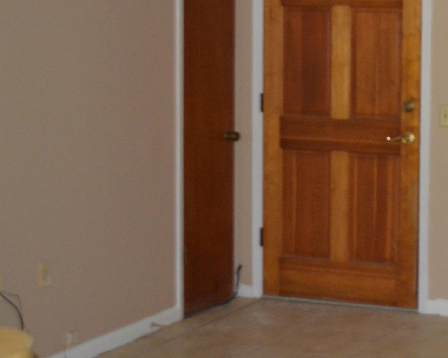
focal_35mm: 86
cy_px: 142
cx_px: 497
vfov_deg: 17.8
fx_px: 1140
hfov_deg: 21.1
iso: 1800
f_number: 4.2
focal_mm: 26
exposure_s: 1/60
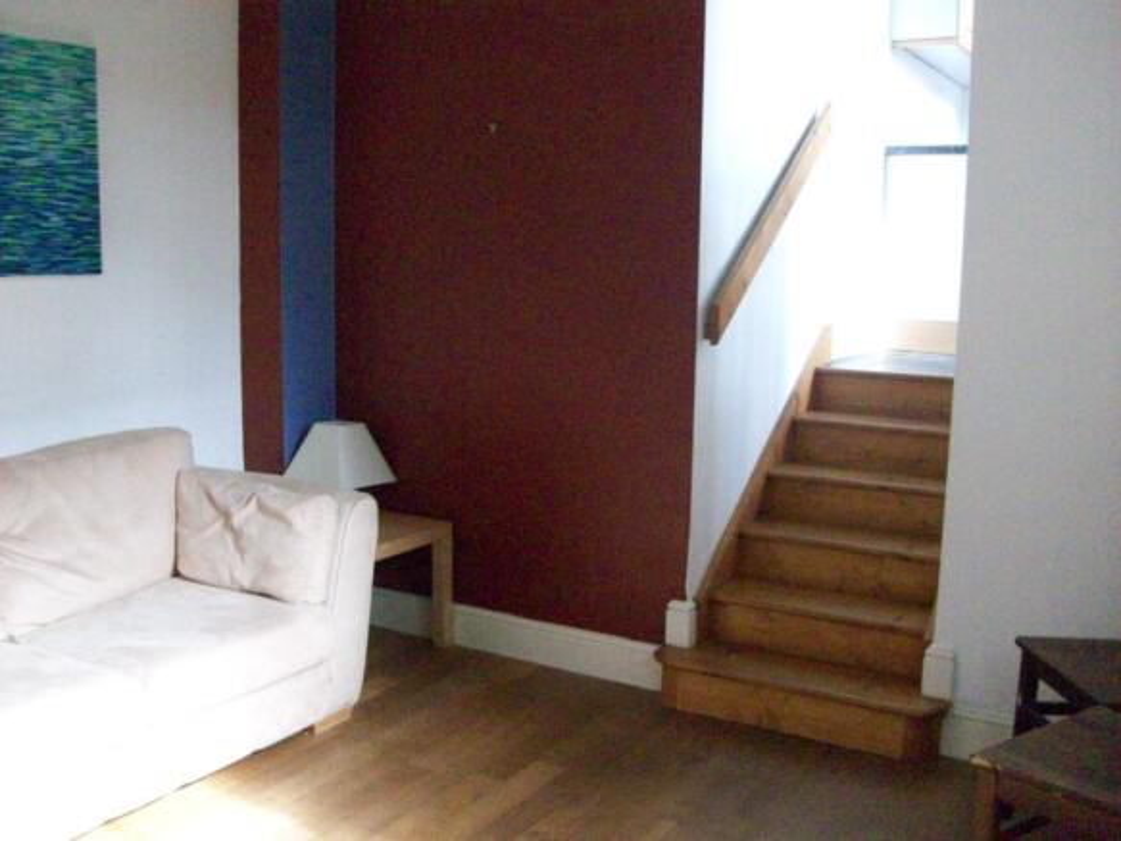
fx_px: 1101
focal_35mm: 34
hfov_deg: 54.0
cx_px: 560
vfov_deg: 41.8
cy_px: 420
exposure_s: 1/128
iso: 647
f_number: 2.8
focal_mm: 5.7
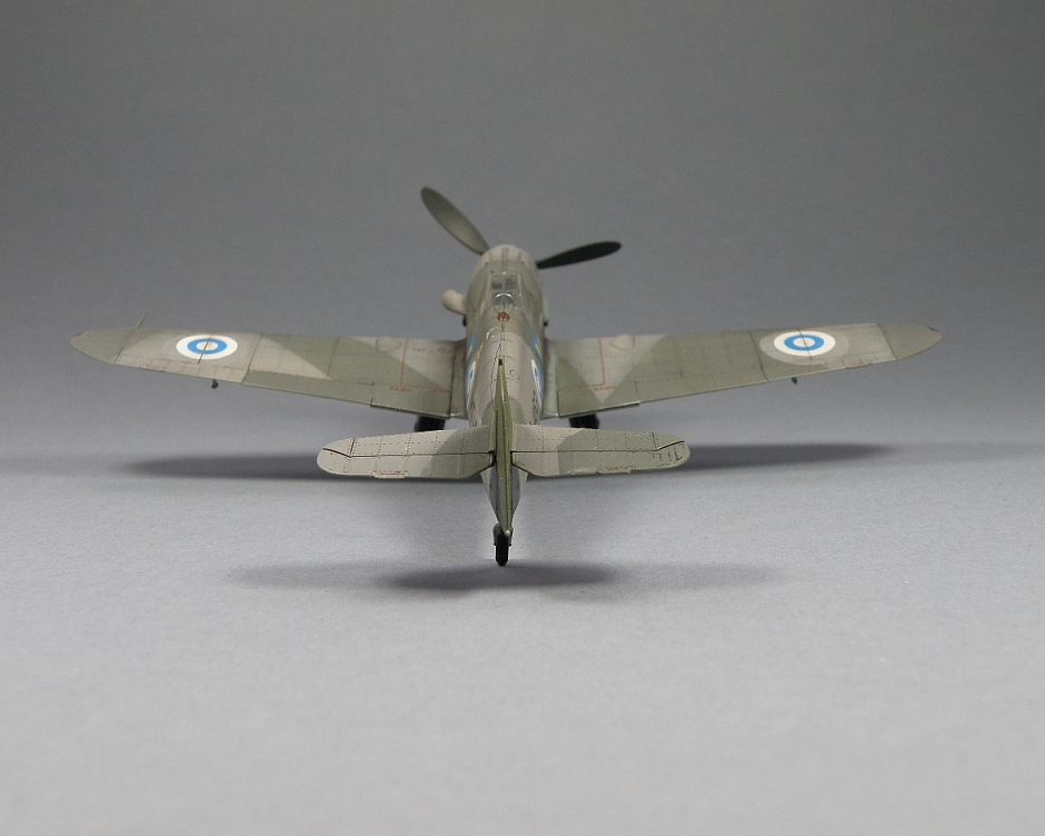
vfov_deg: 30.3
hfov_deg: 37.3
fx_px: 1546
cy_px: 426
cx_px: 499
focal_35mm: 50
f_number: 4.5
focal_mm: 8.46
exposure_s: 1/100
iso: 64
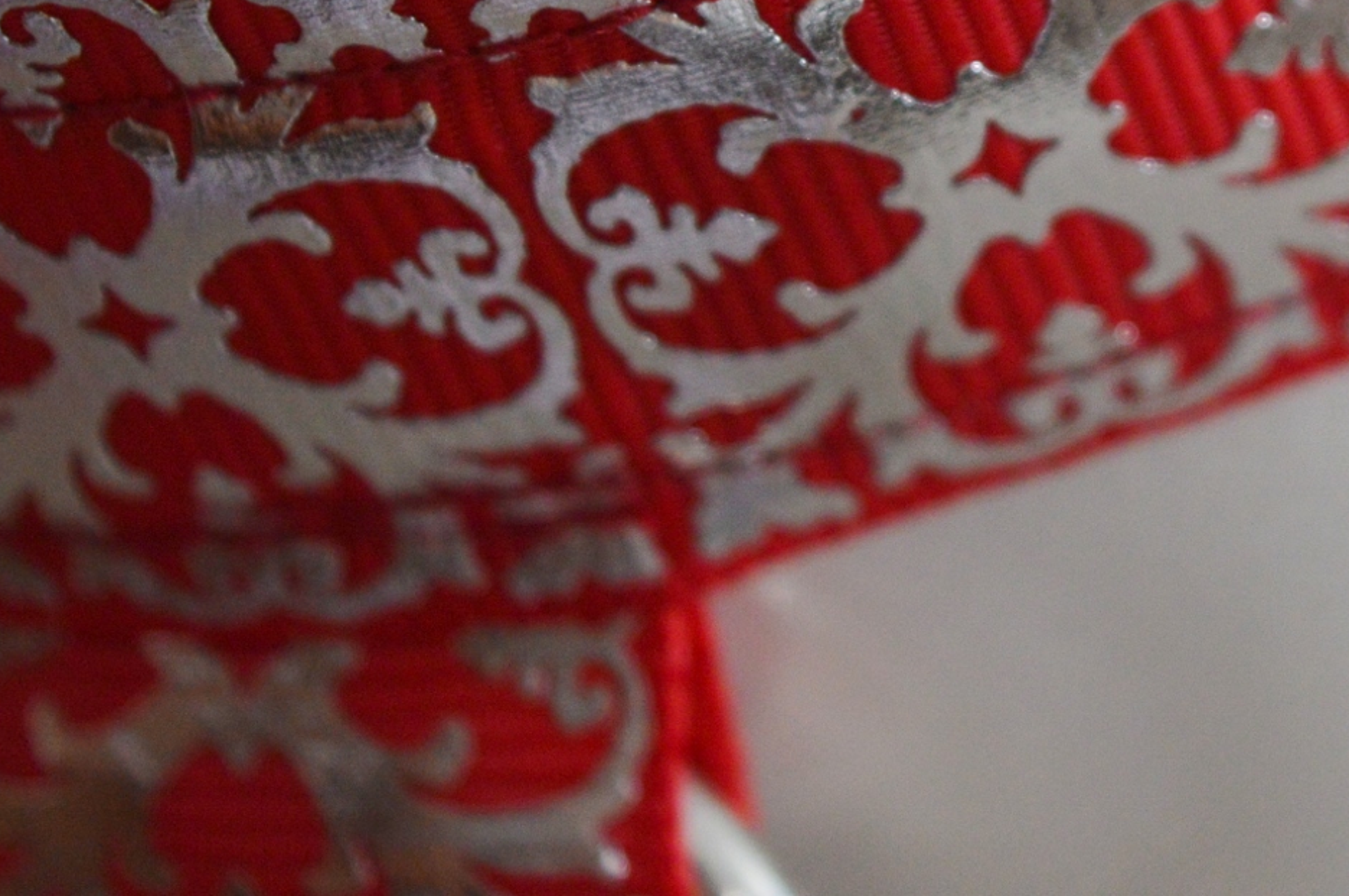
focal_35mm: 171
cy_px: -166
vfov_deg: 7.9
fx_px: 6401
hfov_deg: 11.8
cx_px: 1565
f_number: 5.3
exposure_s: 1/80
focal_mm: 48
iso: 720
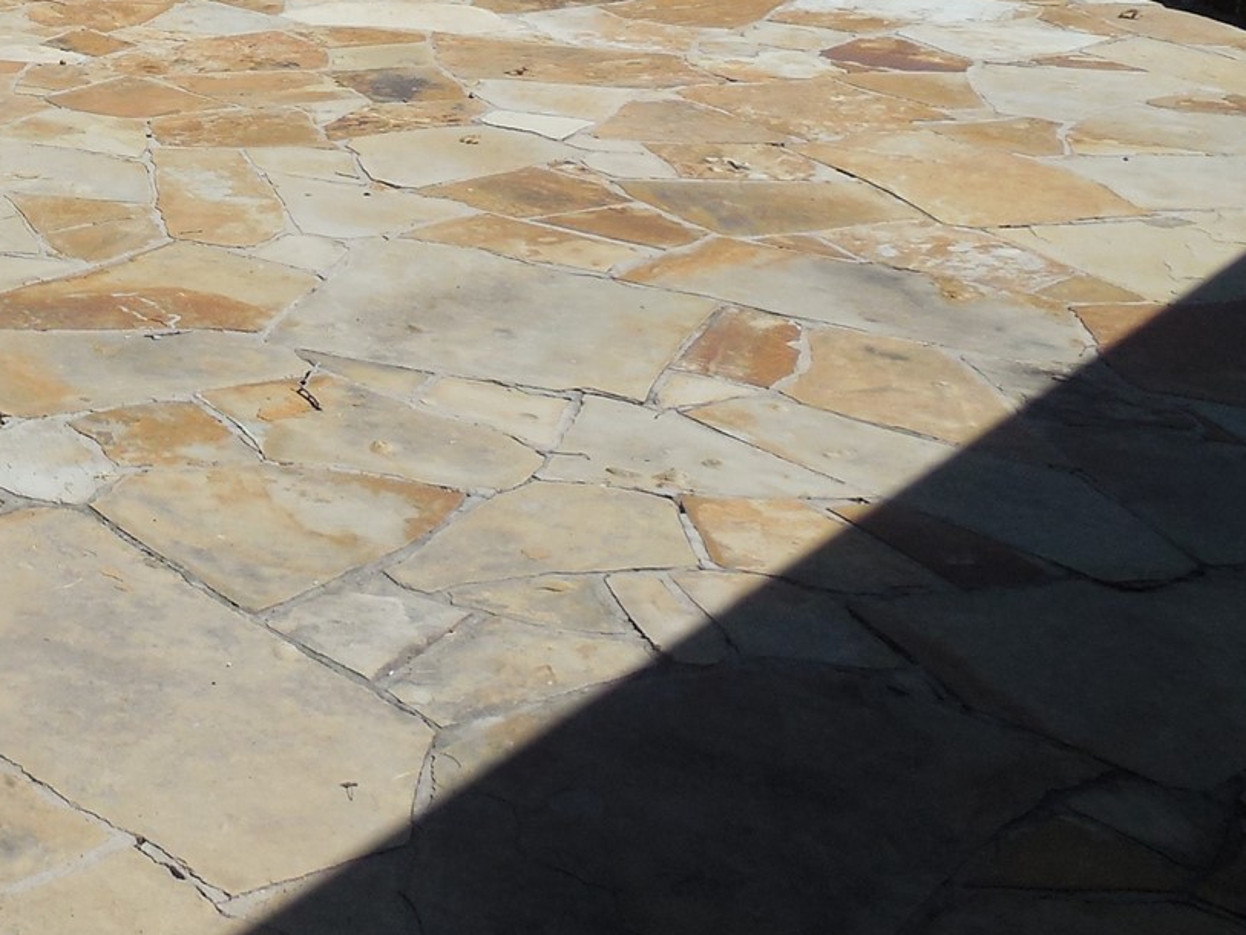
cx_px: -86
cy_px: -31
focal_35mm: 63
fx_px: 2268
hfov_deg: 28.3
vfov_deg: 22.3
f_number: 3.1
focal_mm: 4.5
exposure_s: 1/1600
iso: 125
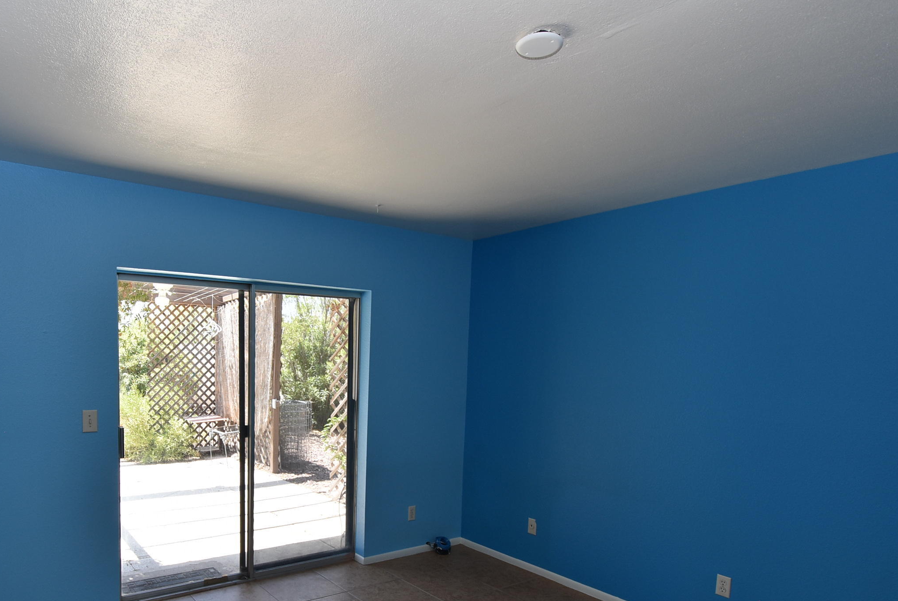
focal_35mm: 22
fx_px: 549
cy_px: 398
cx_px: 308
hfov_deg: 76.3
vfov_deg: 56.2
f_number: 5.6
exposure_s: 1/125
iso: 250
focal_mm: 10
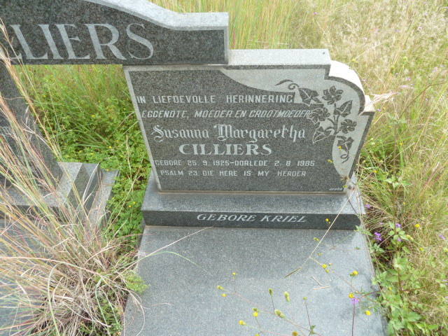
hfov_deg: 69.4
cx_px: 224
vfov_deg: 54.9
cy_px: 168
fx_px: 324
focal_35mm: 25
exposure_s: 1/125
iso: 80
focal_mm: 4.1
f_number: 4
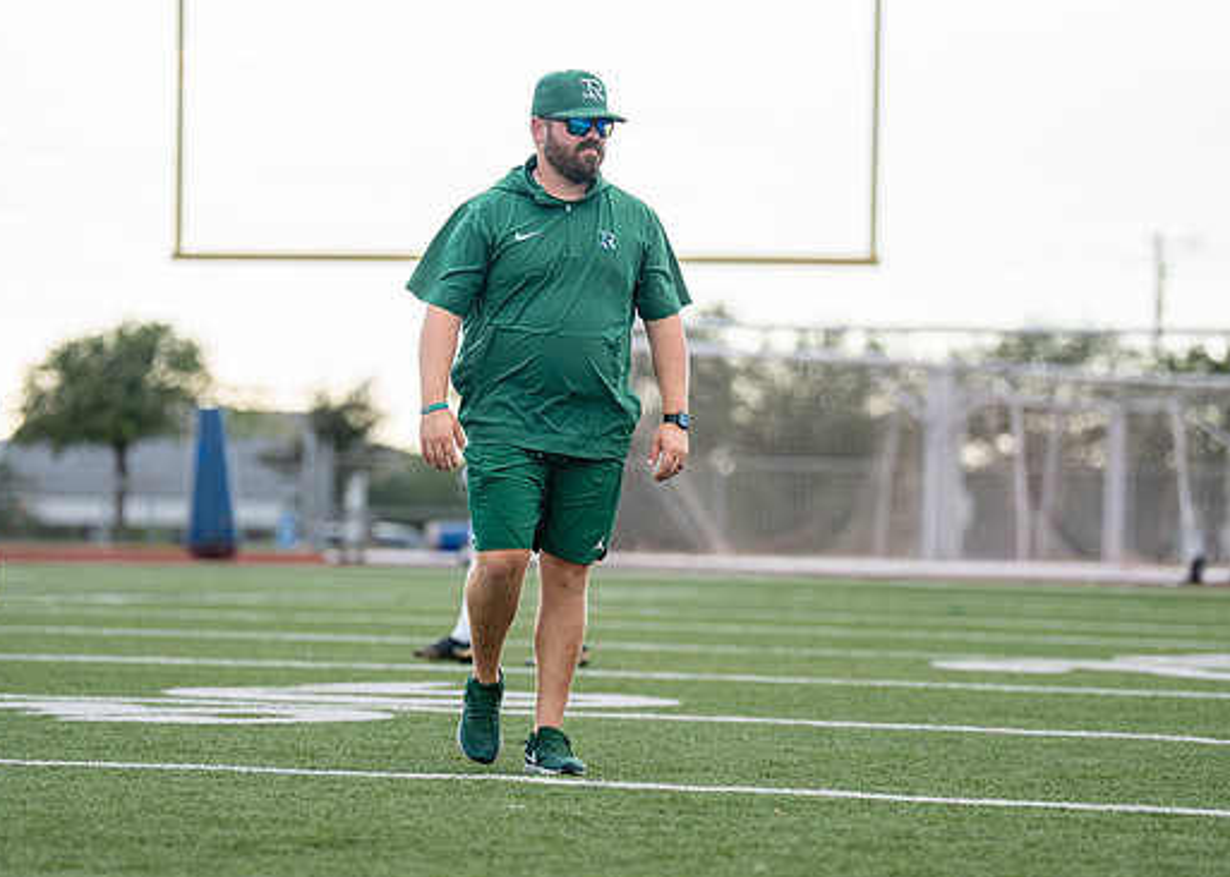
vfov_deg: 7.7
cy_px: 390
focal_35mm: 186
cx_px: 615
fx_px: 6495
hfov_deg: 10.8
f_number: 2.8
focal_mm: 148
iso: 250
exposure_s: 1/1250
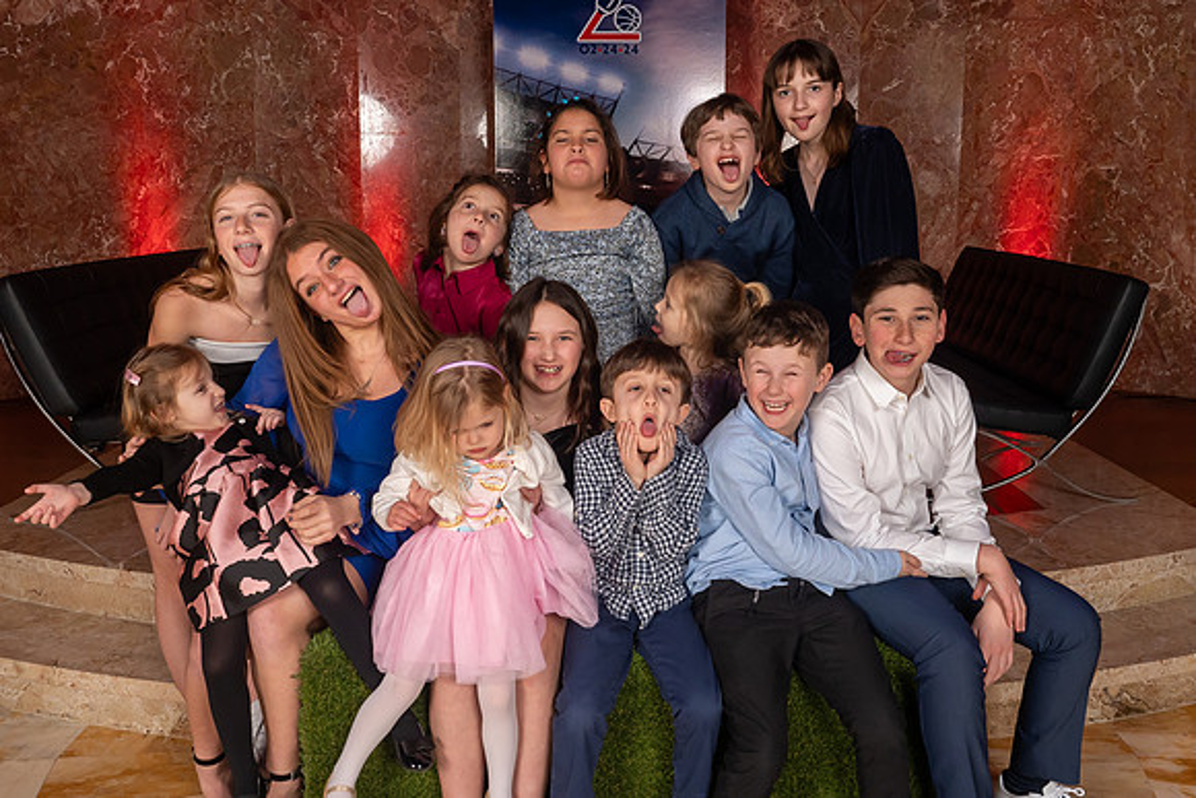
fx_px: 1079
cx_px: 621
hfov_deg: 58.0
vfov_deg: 40.6
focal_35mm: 32
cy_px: 366
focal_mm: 18
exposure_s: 1/200
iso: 1250
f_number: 10
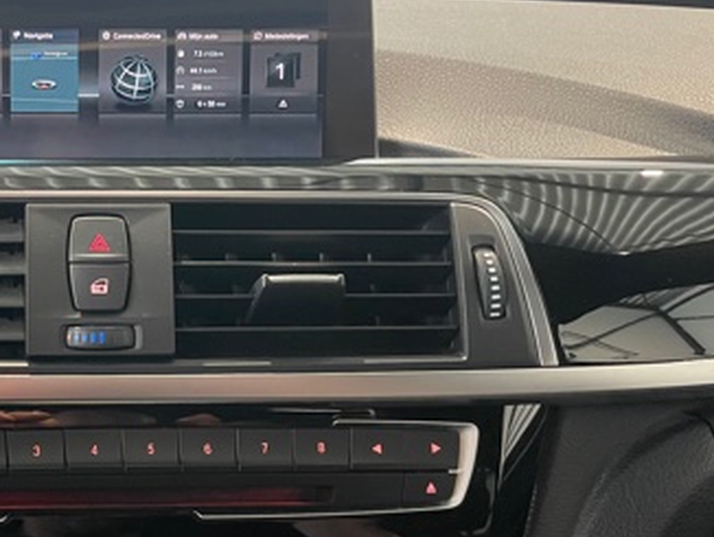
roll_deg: -0.5
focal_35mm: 51
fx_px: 1053
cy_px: 313
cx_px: 88
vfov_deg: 28.5
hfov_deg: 35.5
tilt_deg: -20.8
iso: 500
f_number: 1.6
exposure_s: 1/40
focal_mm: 4.2
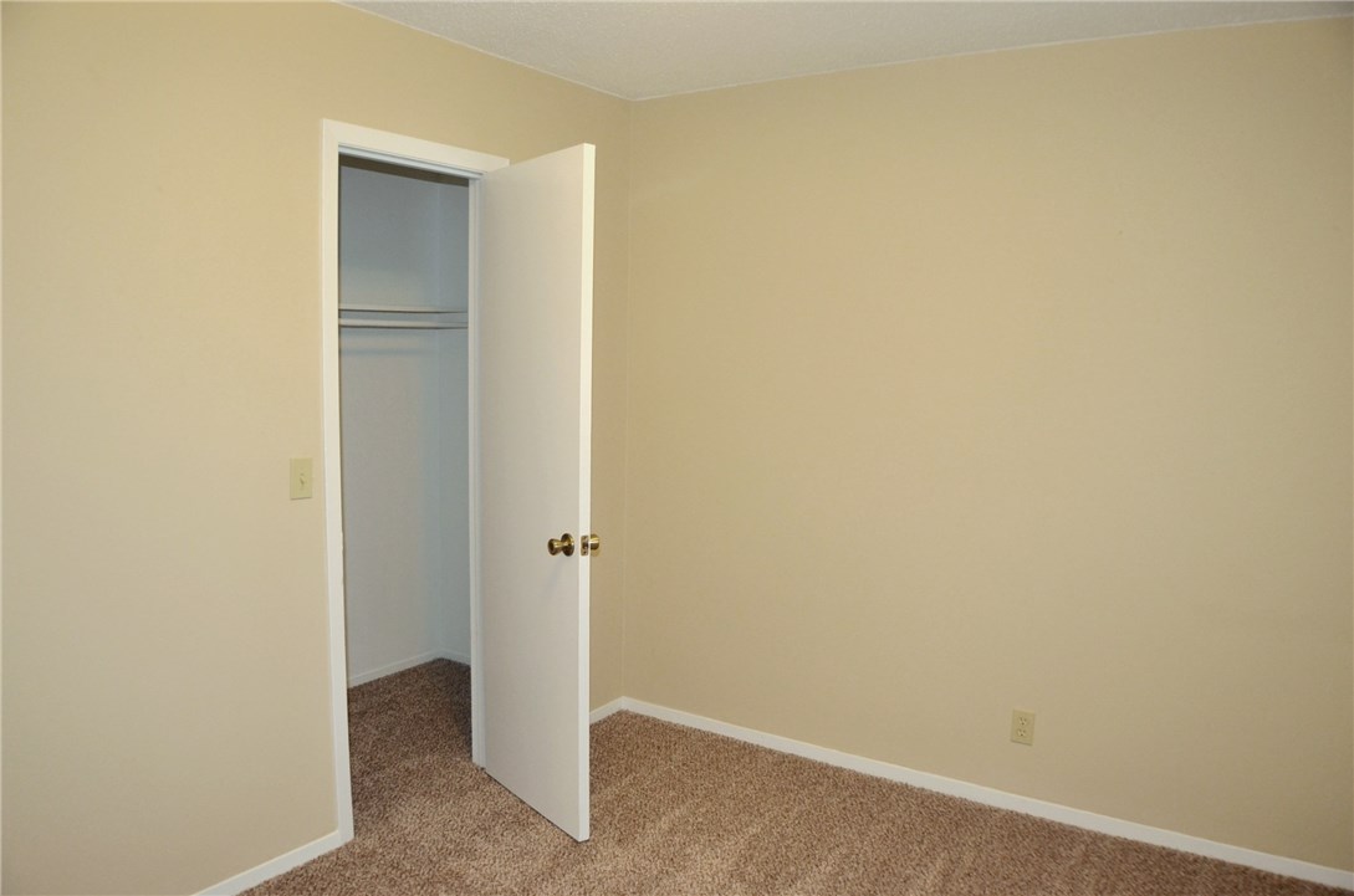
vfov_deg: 39.8
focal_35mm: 33
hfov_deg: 57.3
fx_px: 1238
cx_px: 677
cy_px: 448
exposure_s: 1/60
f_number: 3.5
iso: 800
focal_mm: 22
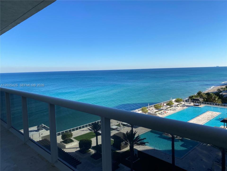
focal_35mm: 26
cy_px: 86
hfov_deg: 67.3
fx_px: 170
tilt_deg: -3.3
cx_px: 114
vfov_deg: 53.1
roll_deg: +1.3
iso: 32
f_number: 1.8
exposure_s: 1/2571
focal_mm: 4.25
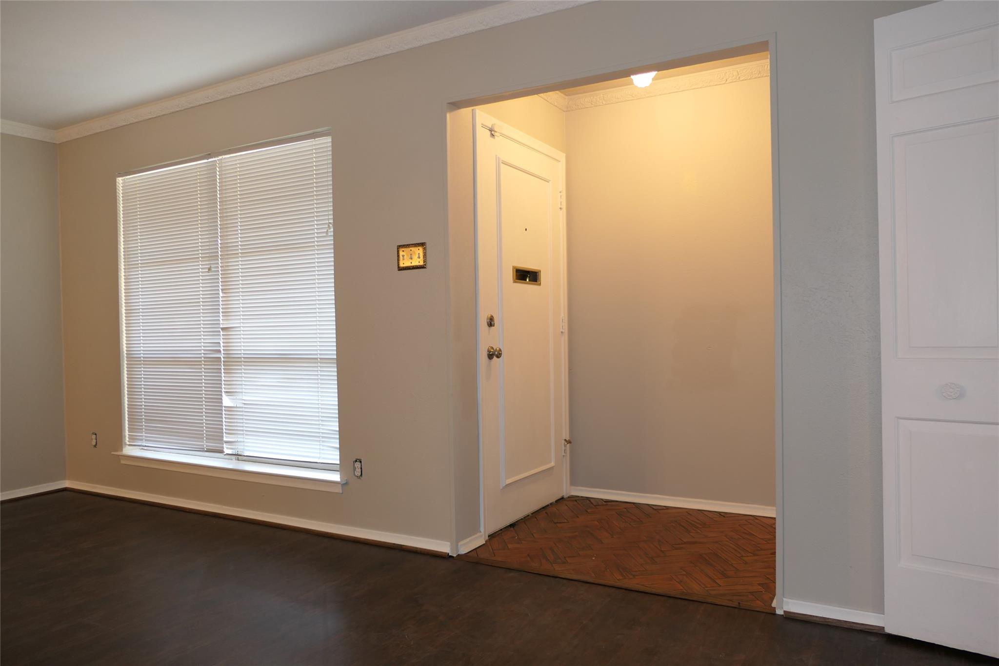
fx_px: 666
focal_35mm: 24
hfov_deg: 73.7
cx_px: 500
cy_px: 333
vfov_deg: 53.1
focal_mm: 8.8
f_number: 1.4
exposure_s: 1/60
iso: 200
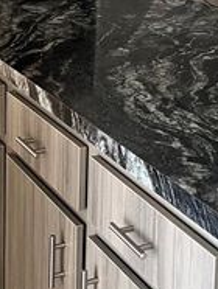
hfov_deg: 15.9
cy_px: -16
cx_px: 64
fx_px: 779
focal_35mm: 93
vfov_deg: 20.2
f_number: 1.5
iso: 250
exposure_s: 1/60
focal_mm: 5.7
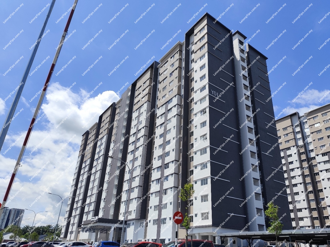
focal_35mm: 23
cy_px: 124
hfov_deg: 73.9
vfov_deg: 58.9
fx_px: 219
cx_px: 165
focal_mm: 6.14
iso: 50
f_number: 1.65
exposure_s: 1/1282
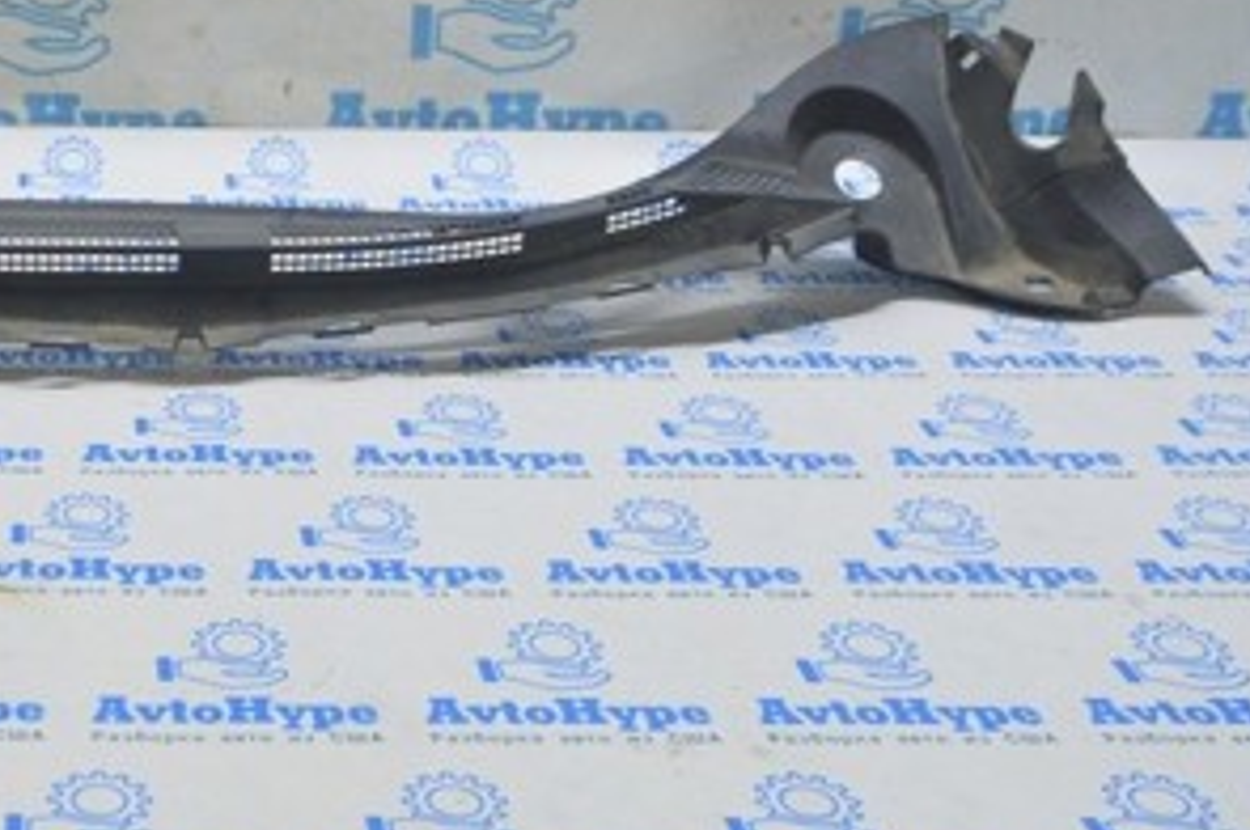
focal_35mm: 65
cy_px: 23
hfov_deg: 28.9
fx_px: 2254
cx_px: -17
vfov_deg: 20.3
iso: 400
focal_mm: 20
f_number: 5.6
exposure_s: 1/25
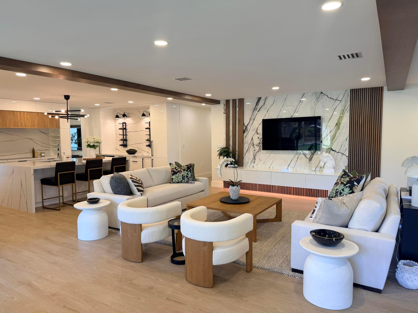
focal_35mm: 24
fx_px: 290
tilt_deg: -4.1
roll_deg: +0.2
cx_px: 209
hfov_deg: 71.6
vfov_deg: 56.8
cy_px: 156
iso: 100
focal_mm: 6.76
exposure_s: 1/120
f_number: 1.78
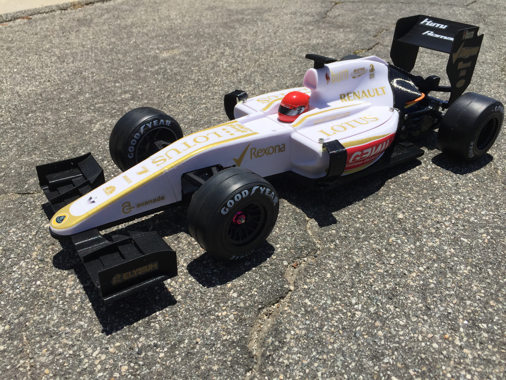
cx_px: 253
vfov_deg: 48.2
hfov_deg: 61.7
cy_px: 190
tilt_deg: -33.7
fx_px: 424
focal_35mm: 29
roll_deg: -5.4
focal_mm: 4.15
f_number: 2.2
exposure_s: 1/3597
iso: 32
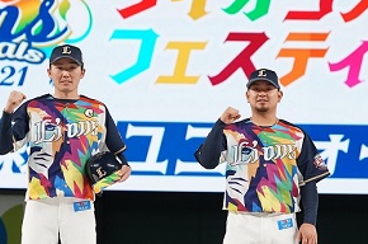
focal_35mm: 129
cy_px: 110
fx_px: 1316
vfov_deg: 10.6
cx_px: 254
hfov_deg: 15.9
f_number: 5
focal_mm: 89
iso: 800
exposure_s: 1/250
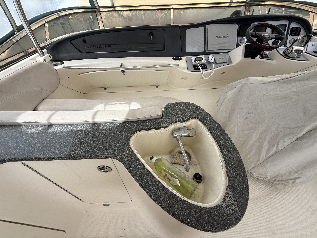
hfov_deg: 102.1
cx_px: 158
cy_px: 119
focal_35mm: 14
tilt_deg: -45.2
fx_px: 128
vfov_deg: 85.7
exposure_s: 1/1087
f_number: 2.2
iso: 50
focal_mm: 2.22
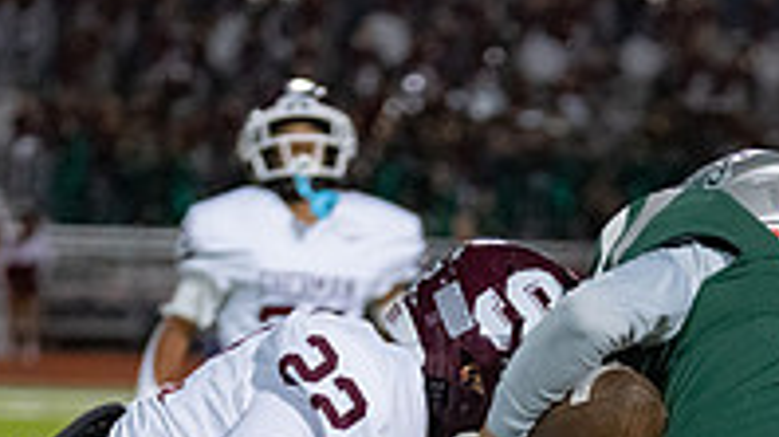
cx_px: 602
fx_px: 6047
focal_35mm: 293
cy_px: 769
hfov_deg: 7.4
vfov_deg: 4.1
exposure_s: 1/1250
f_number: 2.8
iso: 5000
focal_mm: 87
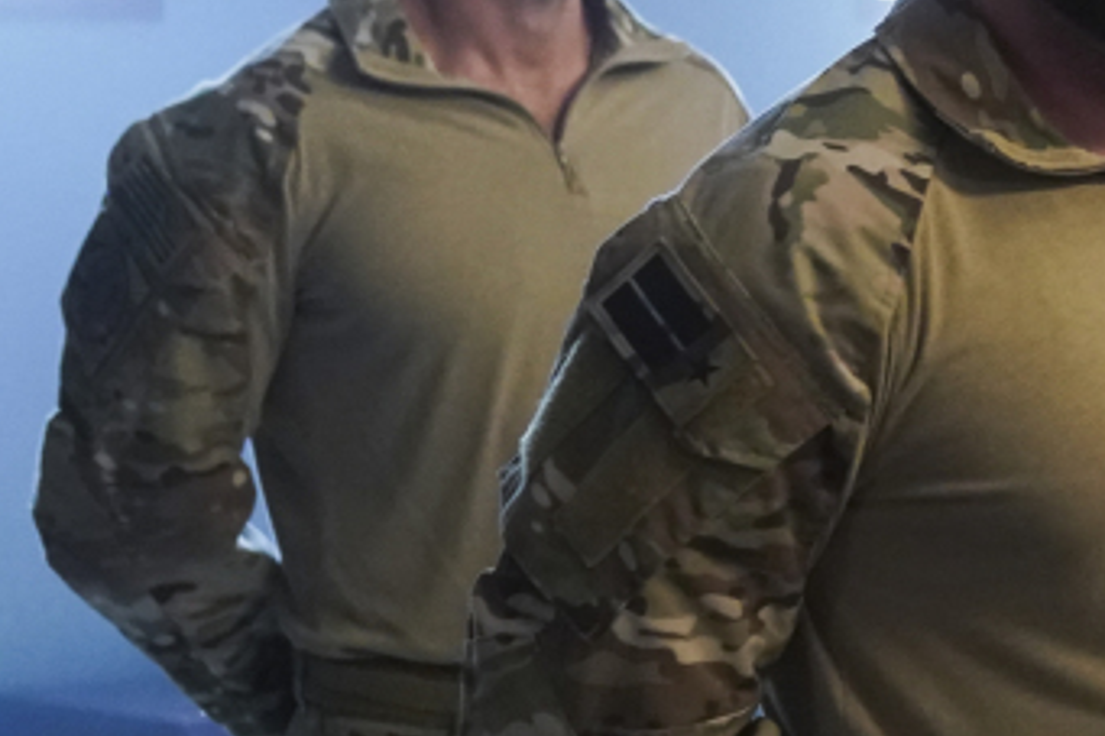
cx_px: 1662
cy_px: 516
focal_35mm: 155
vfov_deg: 8.8
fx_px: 4755
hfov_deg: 12.6
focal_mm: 44
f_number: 3.5
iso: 6400
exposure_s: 1/200
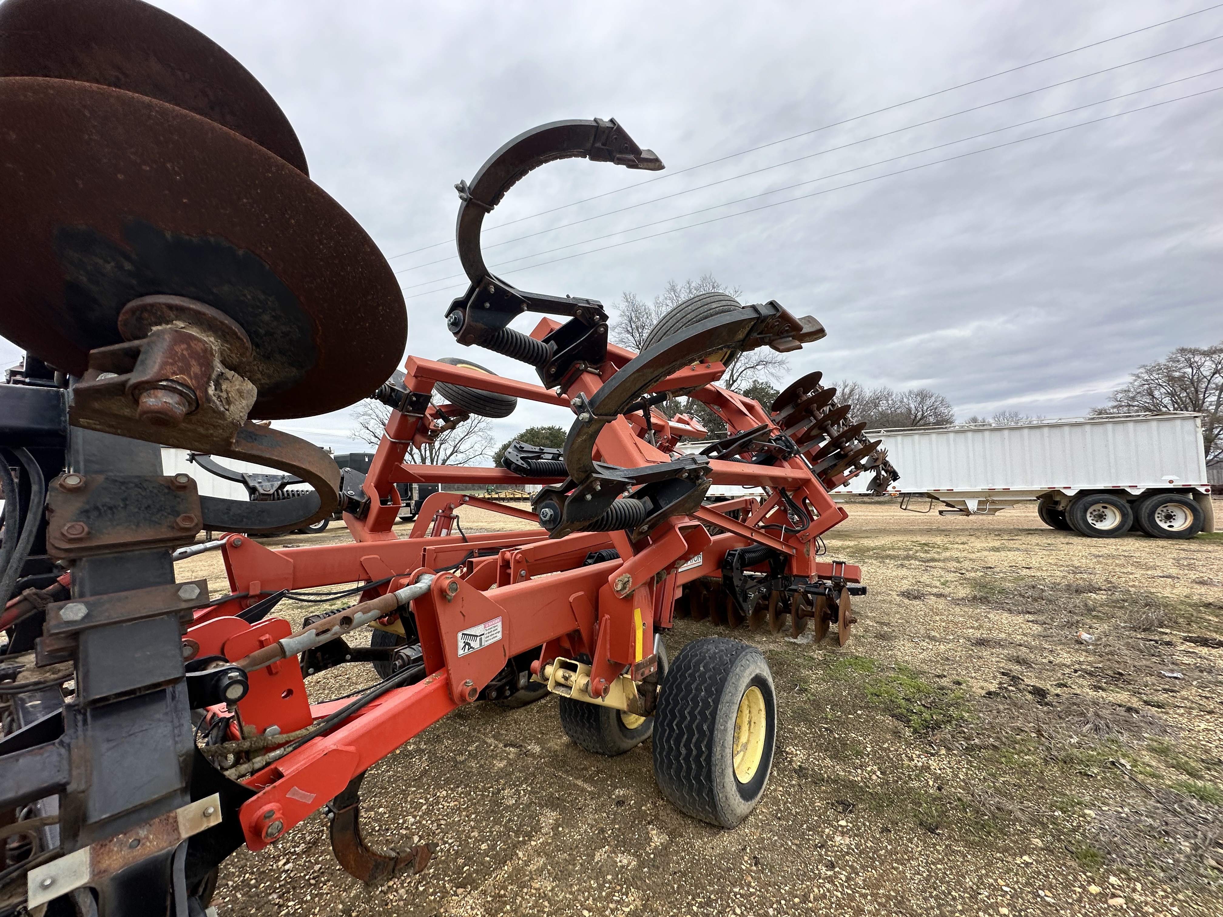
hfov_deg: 102.1
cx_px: 612
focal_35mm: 14
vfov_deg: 85.7
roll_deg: +2.7
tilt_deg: +1.8
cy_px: 458
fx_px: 495
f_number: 2.2
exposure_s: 1/678
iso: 40
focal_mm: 2.22
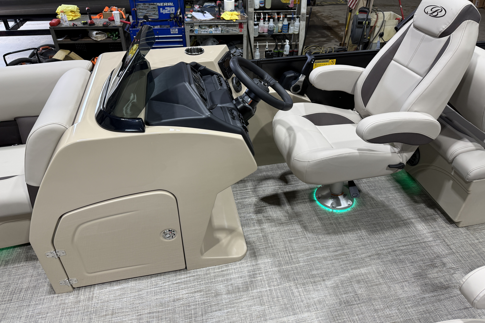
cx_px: 243
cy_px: 154
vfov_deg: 51.3
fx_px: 337
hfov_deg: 71.5
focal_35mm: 25
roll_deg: -0.1
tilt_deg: -34.3
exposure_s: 1/120
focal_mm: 6.76
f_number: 1.78
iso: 100
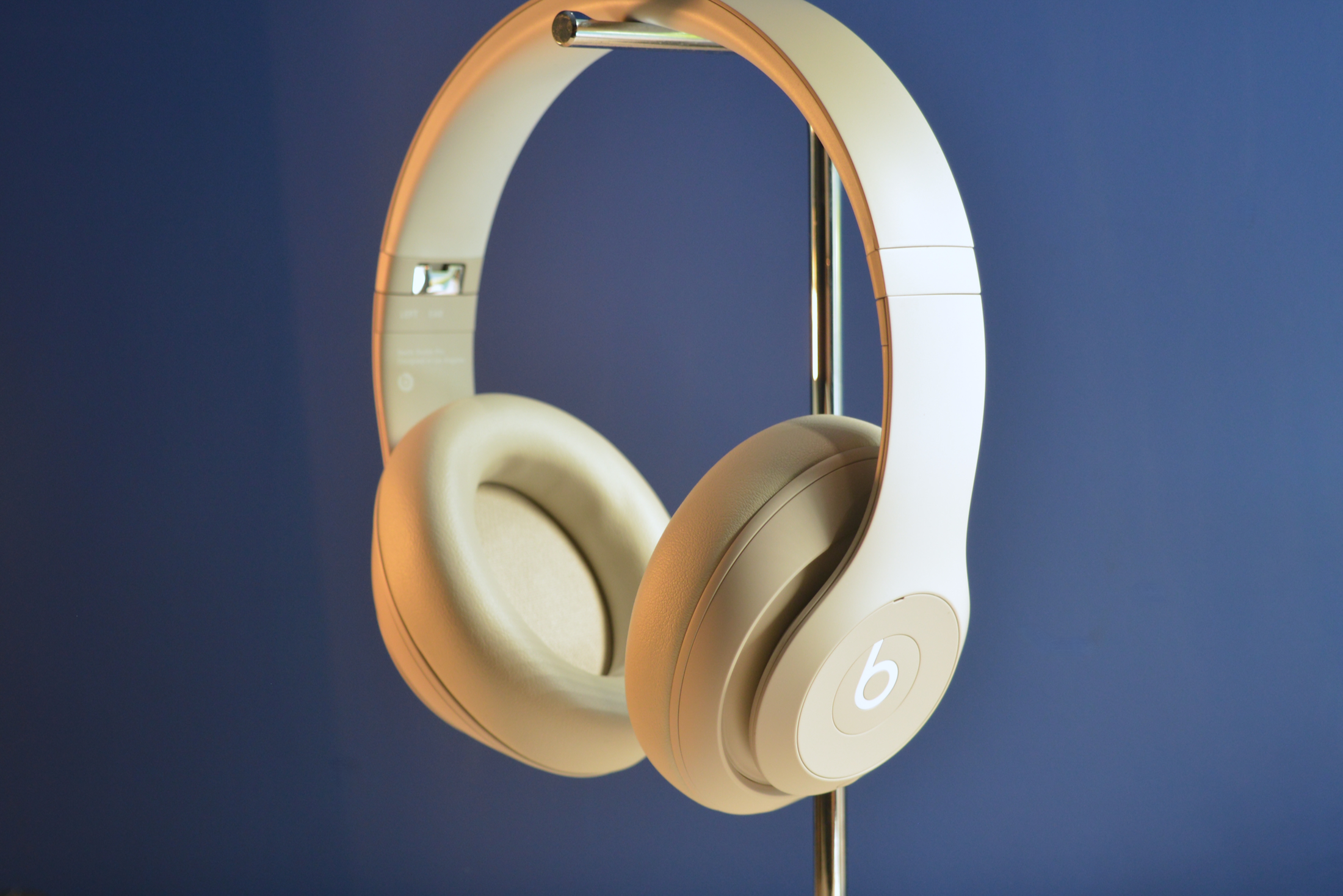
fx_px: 2518
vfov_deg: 20.2
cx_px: 672
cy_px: 448
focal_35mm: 68
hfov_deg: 29.9
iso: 400
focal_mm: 45
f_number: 5
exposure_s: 1/30
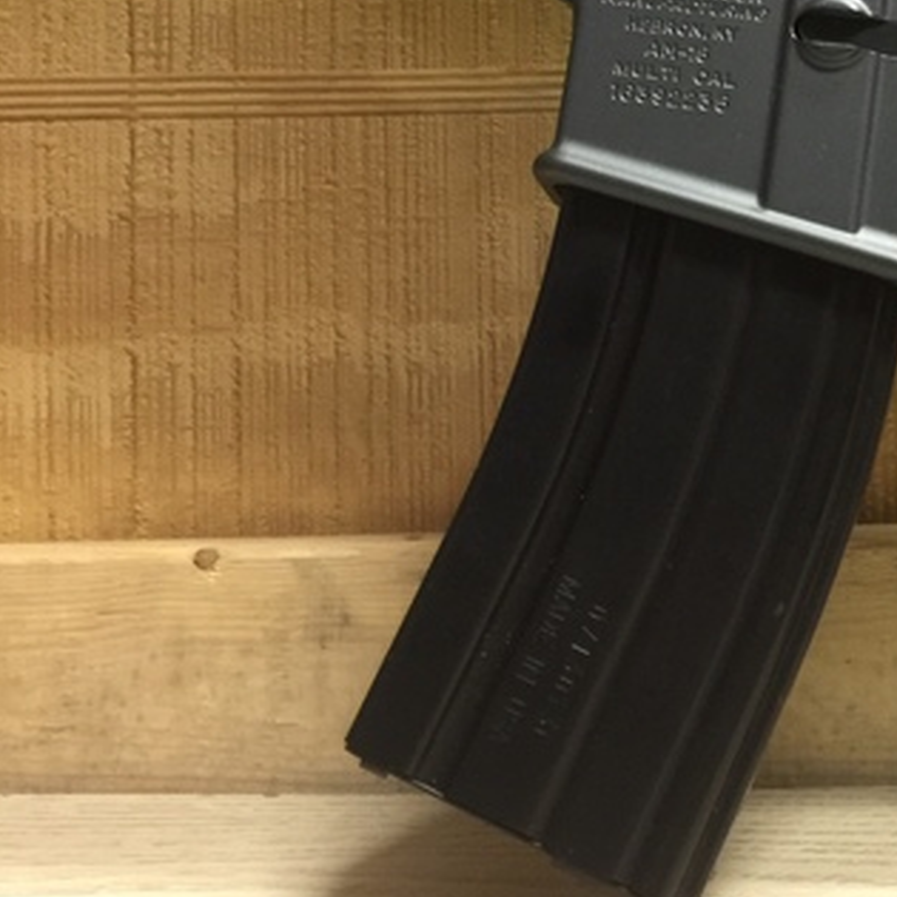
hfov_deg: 25.7
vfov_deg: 25.8
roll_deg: -0.9
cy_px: 128
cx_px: 800
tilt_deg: +0.5
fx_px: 1906
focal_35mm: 65
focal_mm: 4.15
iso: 125
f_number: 2.2
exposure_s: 1/15
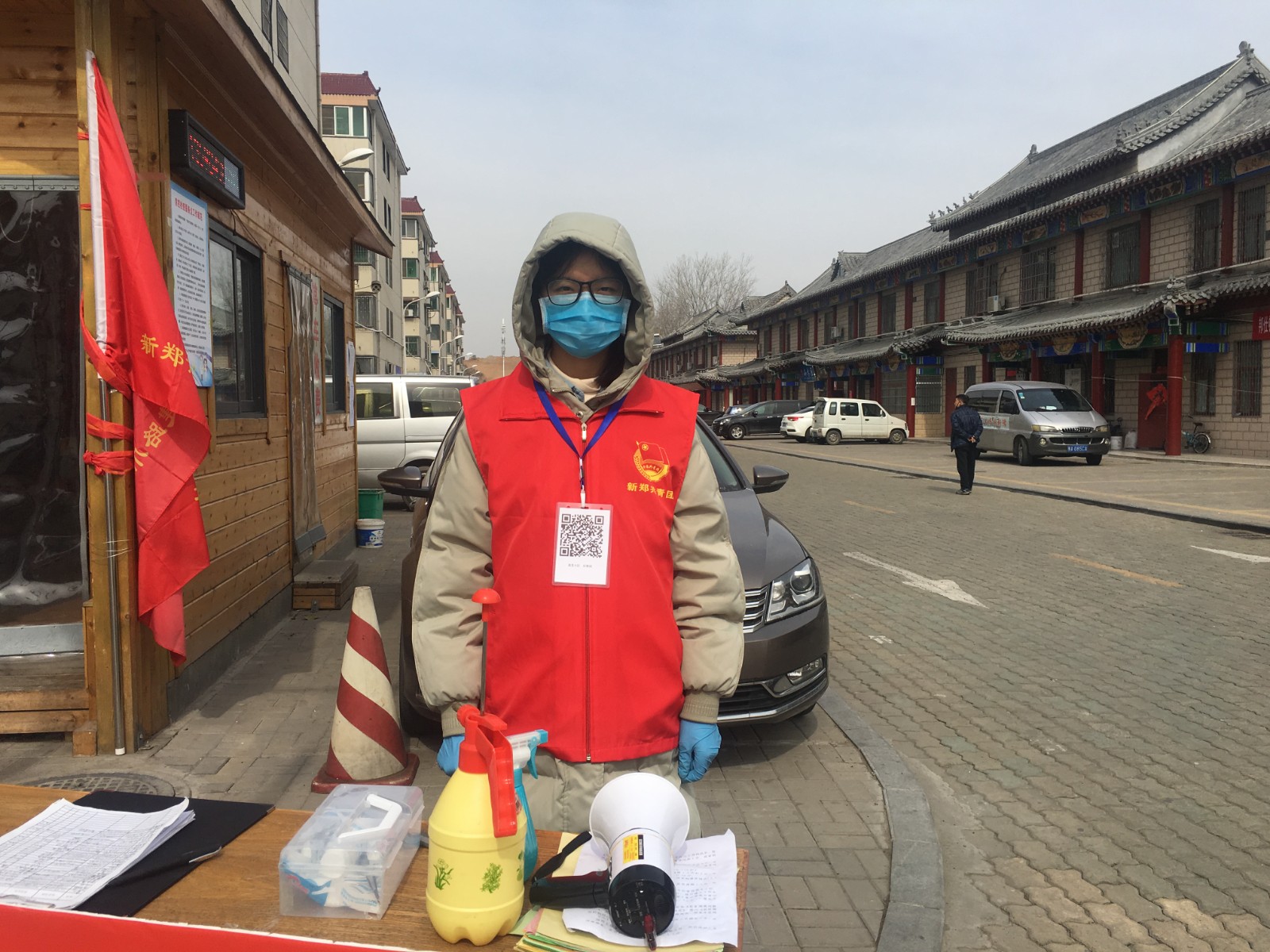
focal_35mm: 29
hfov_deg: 61.7
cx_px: 635
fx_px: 1064
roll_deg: -0.4
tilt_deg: -2.5
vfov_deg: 48.2
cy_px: 476
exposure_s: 1/1709
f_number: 2.2
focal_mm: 4.15
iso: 25
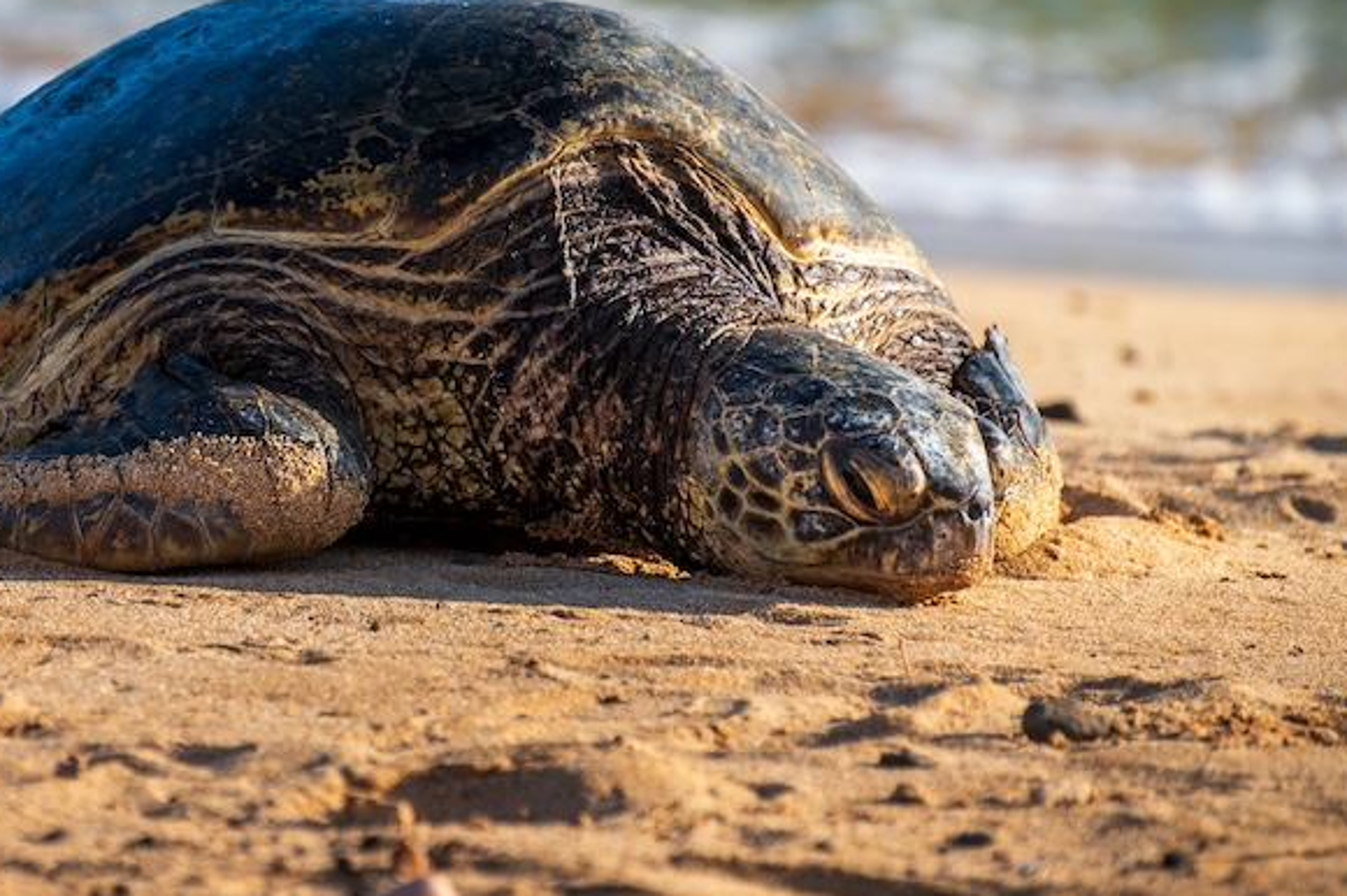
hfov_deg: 5.4
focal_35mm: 379
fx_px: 14172
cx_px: 311
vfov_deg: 3.6
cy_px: 335
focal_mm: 220
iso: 400
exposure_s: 1/2500
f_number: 6.3
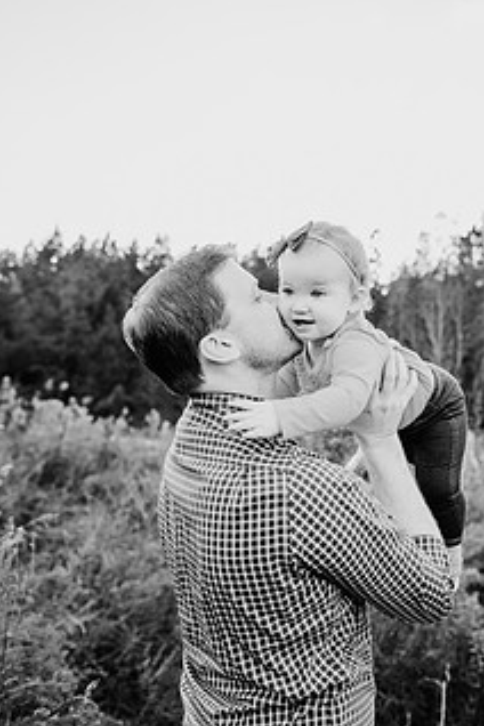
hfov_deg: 38.3
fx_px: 686
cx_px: 336
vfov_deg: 55.3
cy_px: 281
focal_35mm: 34
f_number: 2.8
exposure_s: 1/320
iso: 100
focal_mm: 24
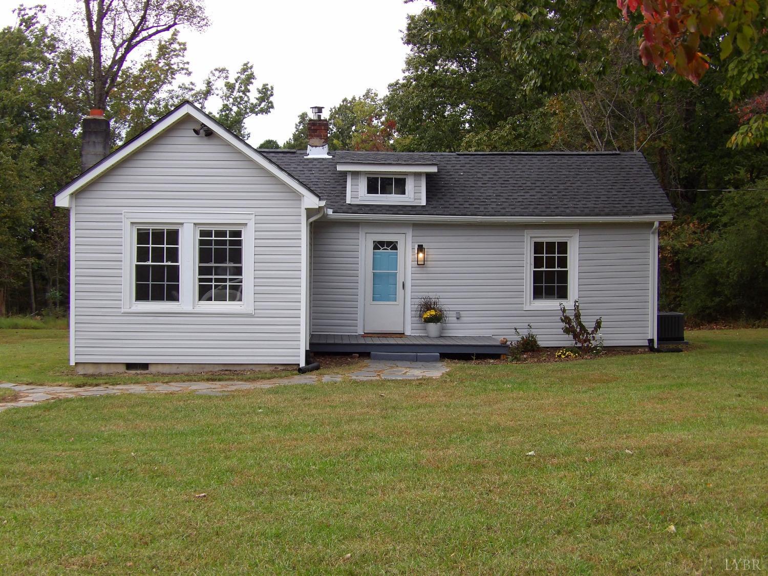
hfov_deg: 41.2
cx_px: 384
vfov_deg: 31.5
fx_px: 1021
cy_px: 288
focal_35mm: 46
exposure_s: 1/144
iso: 100
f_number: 3.8
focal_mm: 8.2
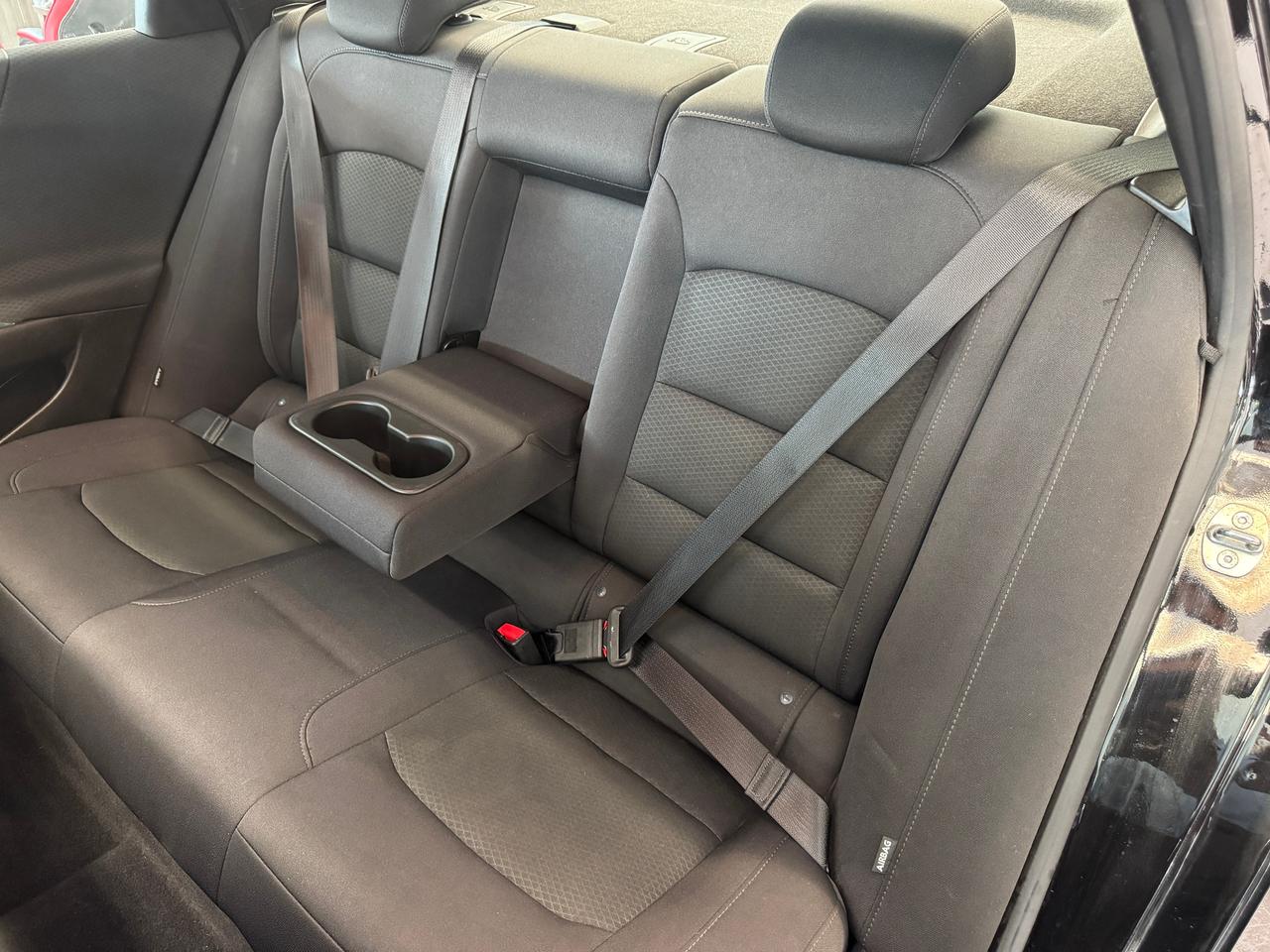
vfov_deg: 56.8
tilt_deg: -33.9
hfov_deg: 71.6
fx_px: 881
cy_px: 476
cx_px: 635
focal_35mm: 24
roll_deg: -1.2
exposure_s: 1/40
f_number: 1.78
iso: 1000
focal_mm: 6.76
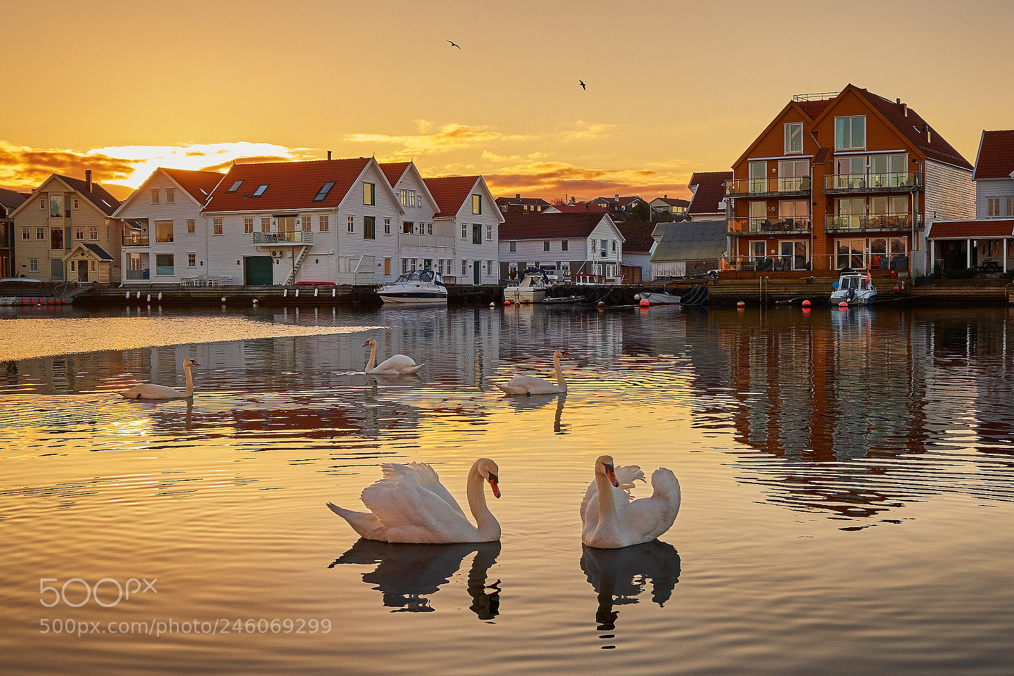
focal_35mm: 36
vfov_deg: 36.9
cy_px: 338
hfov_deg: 53.1
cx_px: 507
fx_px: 1014
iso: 200
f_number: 5
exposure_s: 1/640
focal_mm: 24
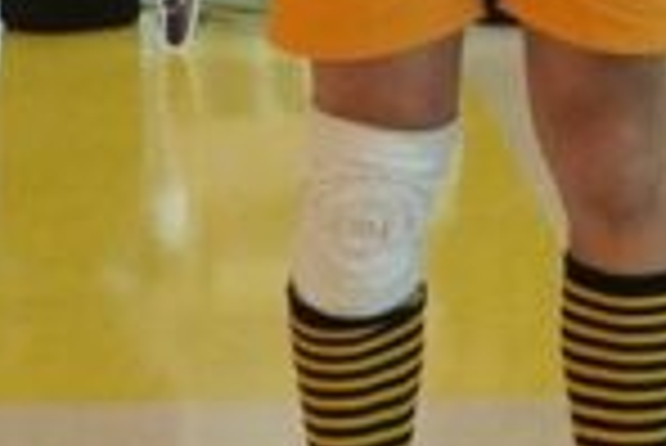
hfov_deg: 6.0
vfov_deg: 4.0
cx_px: 1400
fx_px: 6129
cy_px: -1052
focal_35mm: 331
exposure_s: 1/160
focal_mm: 32
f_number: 4.5
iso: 2500
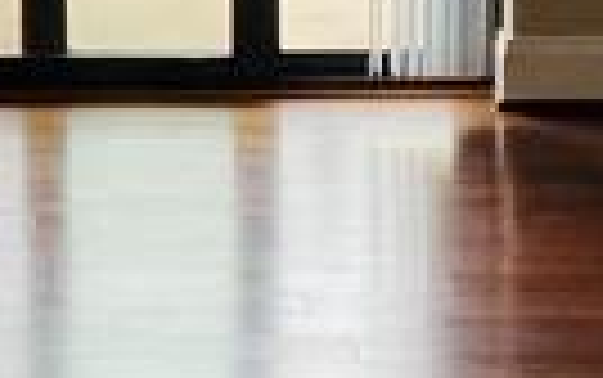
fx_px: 3470
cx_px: -432
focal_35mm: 211
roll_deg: +1.4
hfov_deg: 9.5
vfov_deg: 6.2
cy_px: -176
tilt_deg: -7.8
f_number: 1.8
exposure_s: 1/114
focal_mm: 4.25
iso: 125
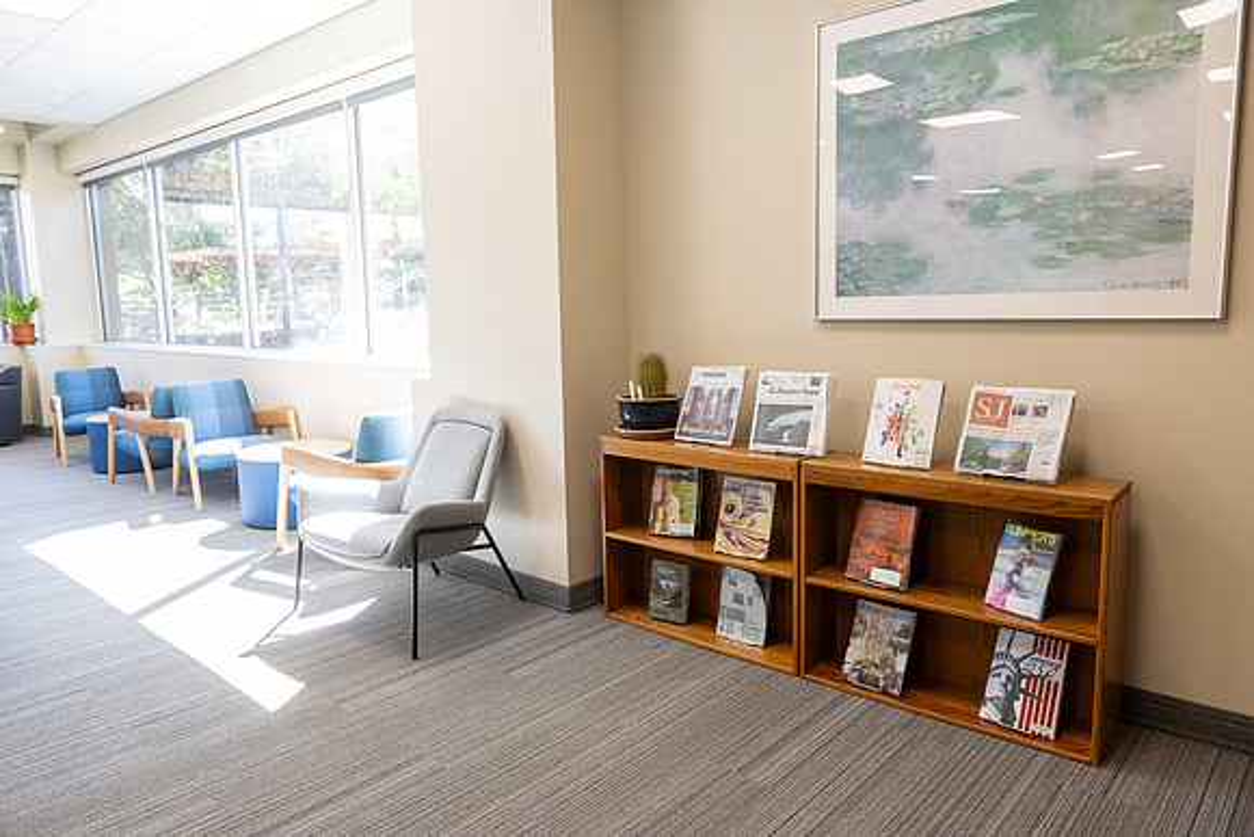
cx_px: 627
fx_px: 836
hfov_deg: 73.7
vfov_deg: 53.2
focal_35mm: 24
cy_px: 418
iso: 1000
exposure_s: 1/160
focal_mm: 24
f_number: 5
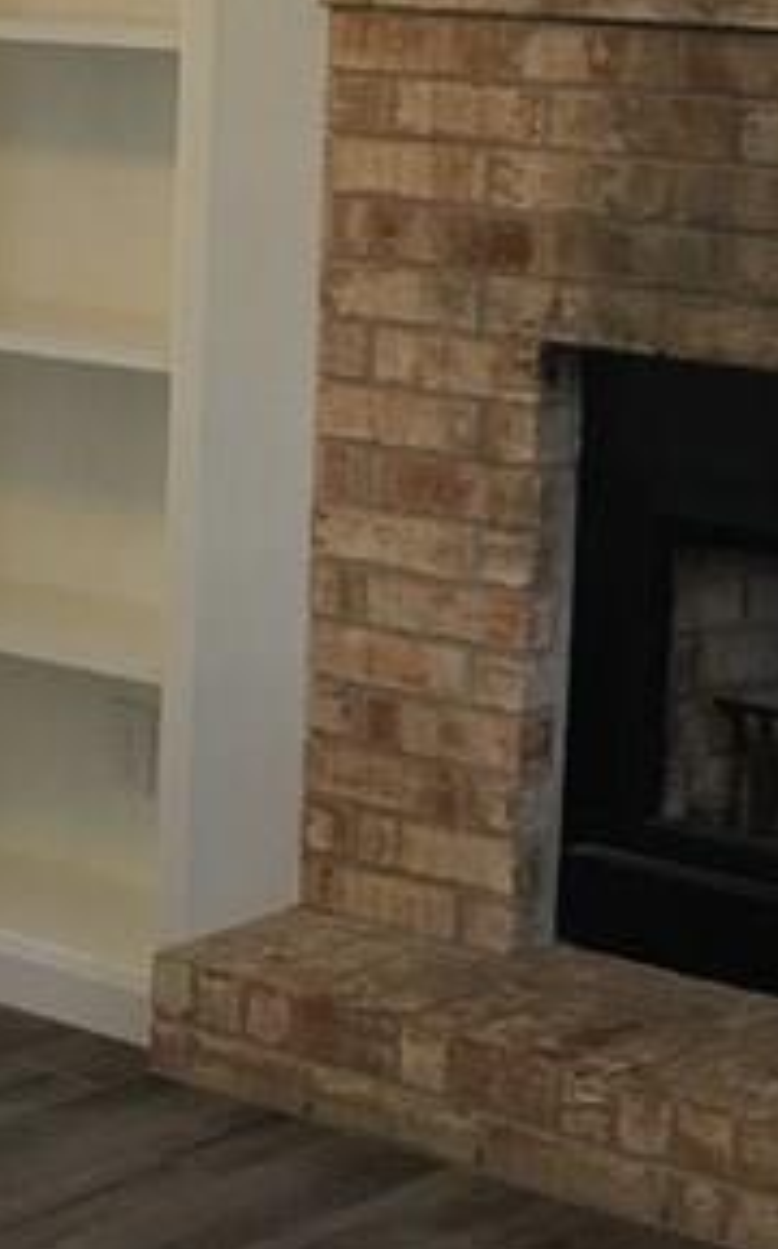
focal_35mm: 109
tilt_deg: -7.8
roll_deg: -0.6
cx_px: 56
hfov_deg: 11.9
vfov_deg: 19.1
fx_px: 3707
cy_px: 583
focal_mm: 4.15
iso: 25
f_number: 2.2
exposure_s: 1/15
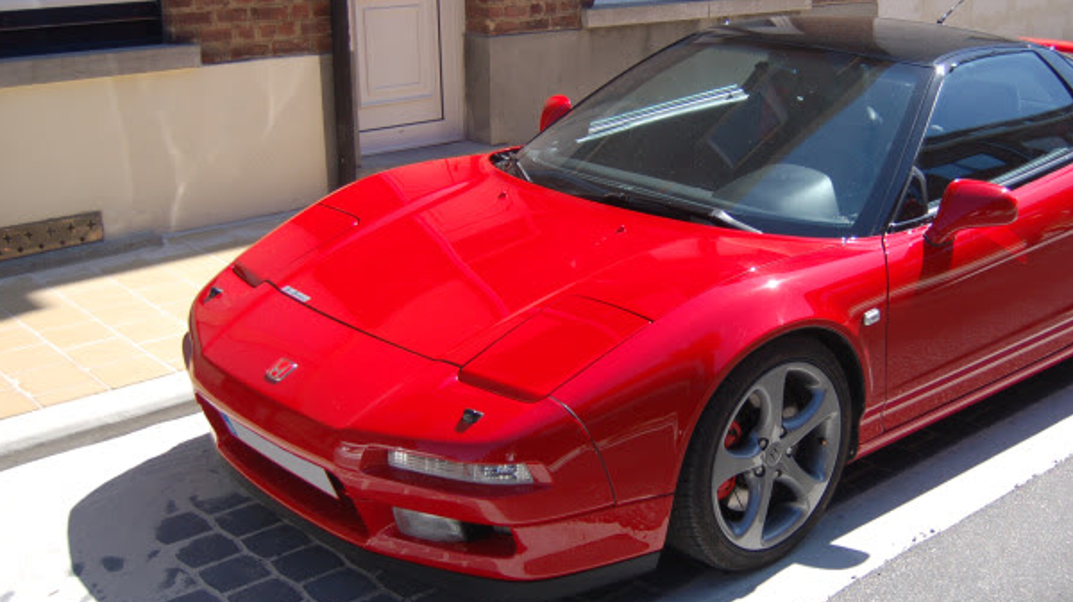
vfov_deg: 25.9
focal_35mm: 46
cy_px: 256
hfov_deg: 44.2
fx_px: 1308
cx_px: 675
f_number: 3.8
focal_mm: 22
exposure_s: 1/1000
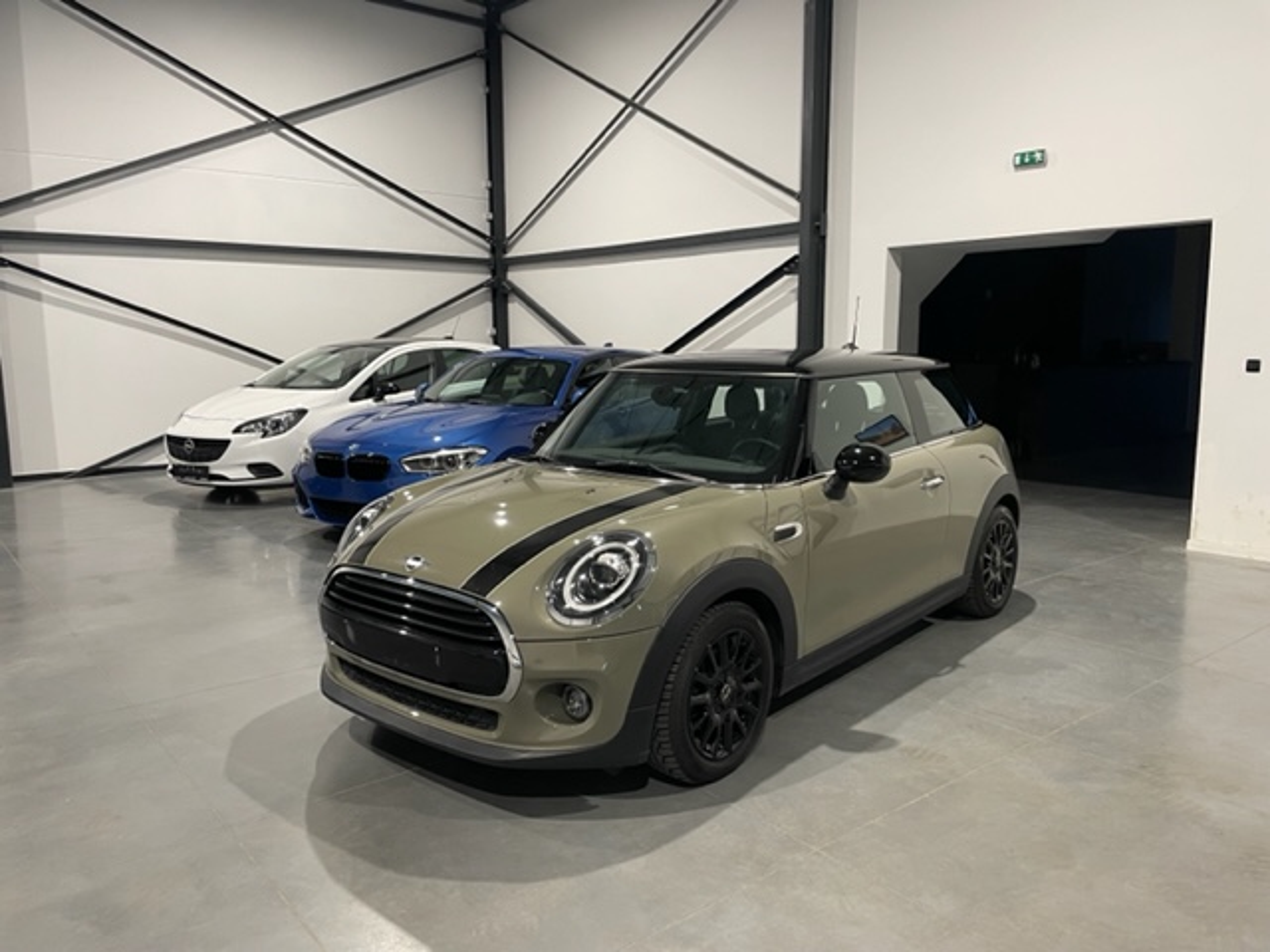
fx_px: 954
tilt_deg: -8.7
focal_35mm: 26
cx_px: 635
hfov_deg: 67.3
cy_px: 476
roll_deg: +0.1
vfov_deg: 53.1
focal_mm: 4.2
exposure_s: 1/50
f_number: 1.6
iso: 100
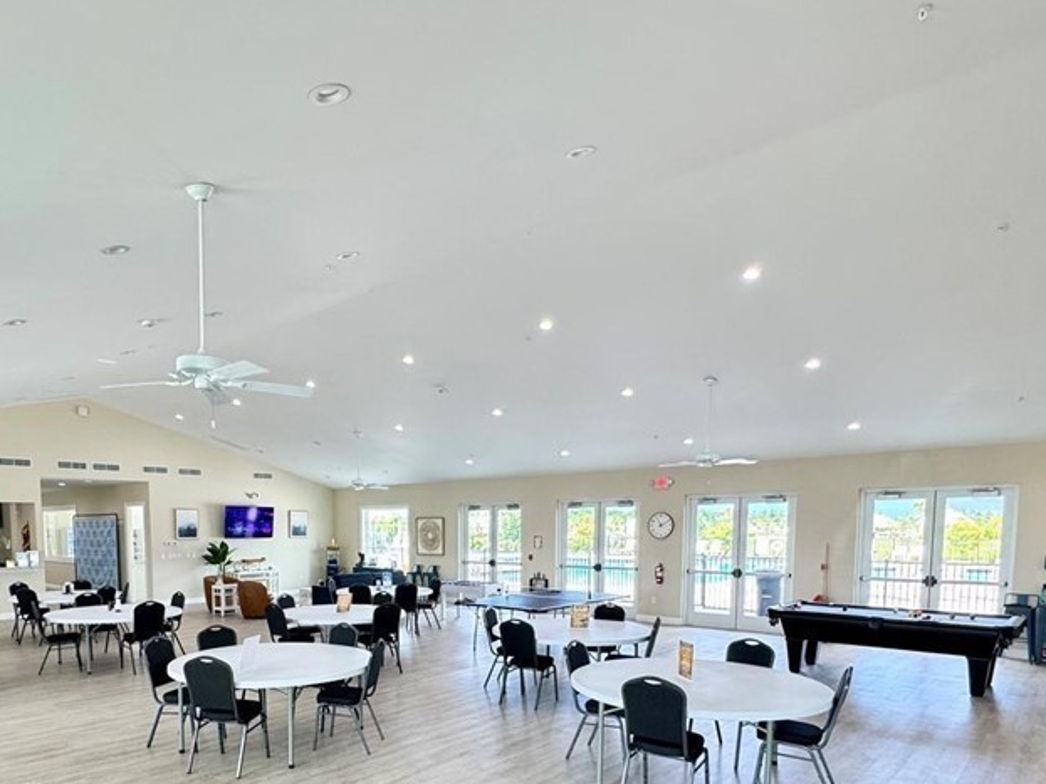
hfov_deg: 73.1
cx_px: 415
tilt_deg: -4.5
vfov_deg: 56.0
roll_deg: +0.5
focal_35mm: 23
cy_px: 588
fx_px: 695
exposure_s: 1/120
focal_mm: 2.22
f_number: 2.2
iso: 200
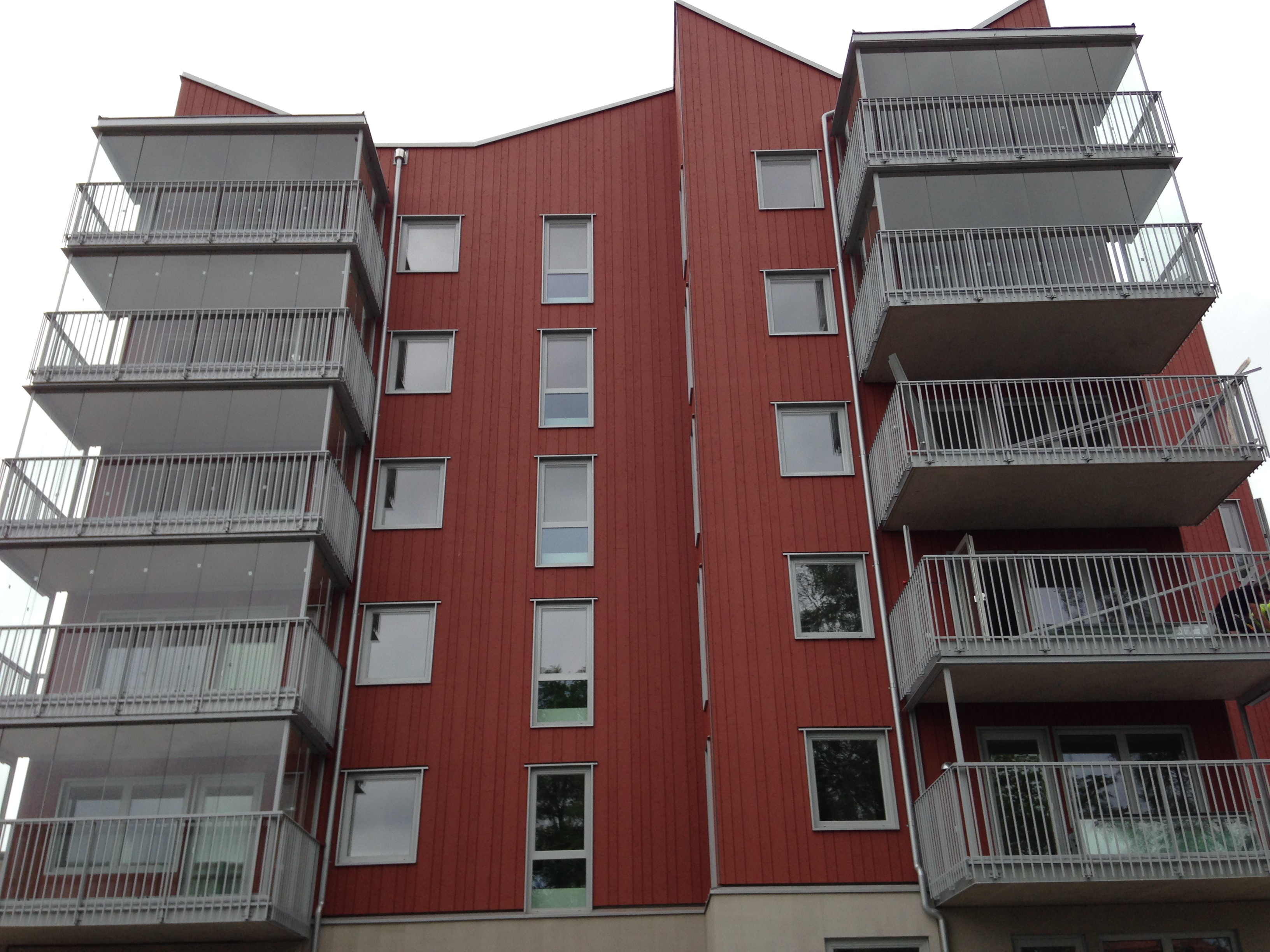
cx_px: 635
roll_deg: +0.2
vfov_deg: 42.9
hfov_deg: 55.4
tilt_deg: +26.6
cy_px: 476
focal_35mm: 33
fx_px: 1211
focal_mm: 4.12
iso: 50
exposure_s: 1/276
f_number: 2.4
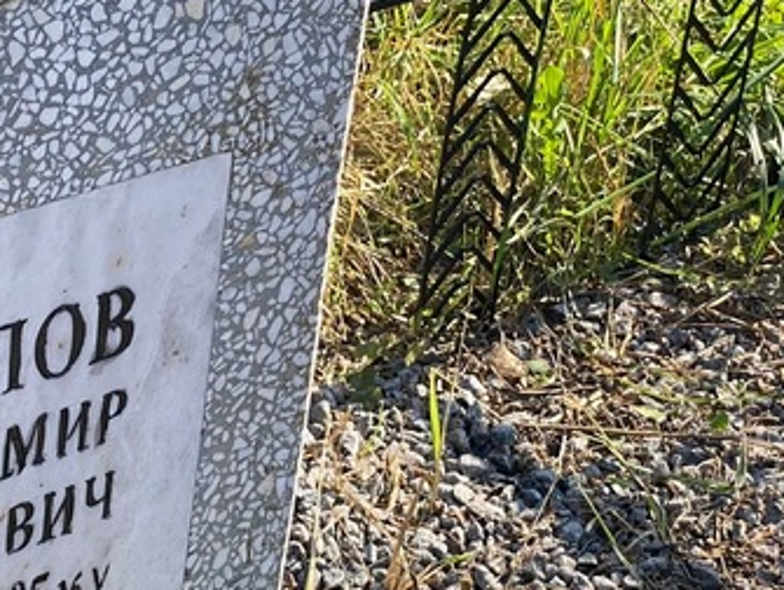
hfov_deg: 15.5
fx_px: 2811
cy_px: 337
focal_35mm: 124
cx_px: -51
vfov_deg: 12.0
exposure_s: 1/461
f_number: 2
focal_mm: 6
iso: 20
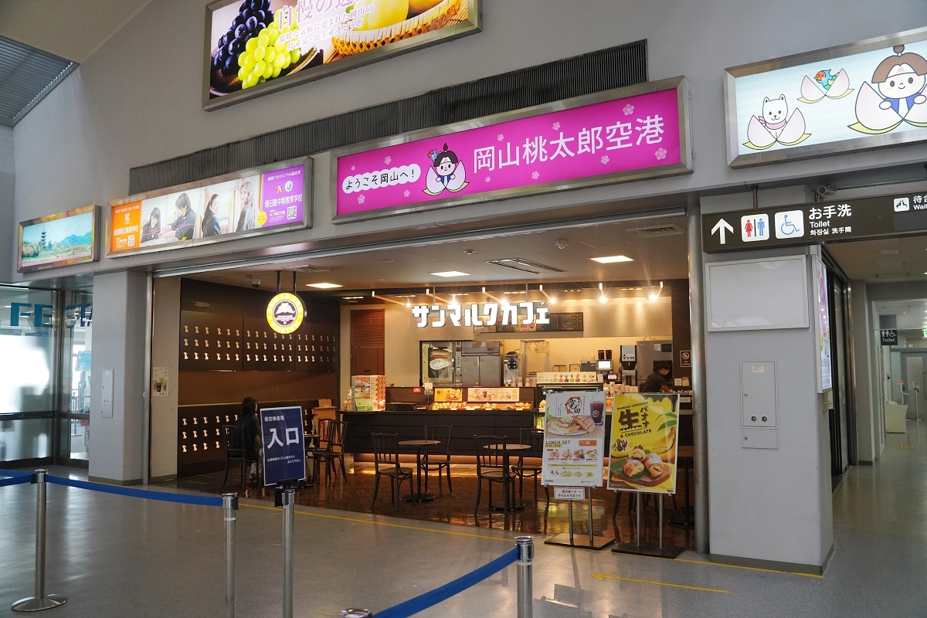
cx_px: 464
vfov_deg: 46.4
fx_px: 721
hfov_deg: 65.5
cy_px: 309
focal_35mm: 28
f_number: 4
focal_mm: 28
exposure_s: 1/160
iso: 1600
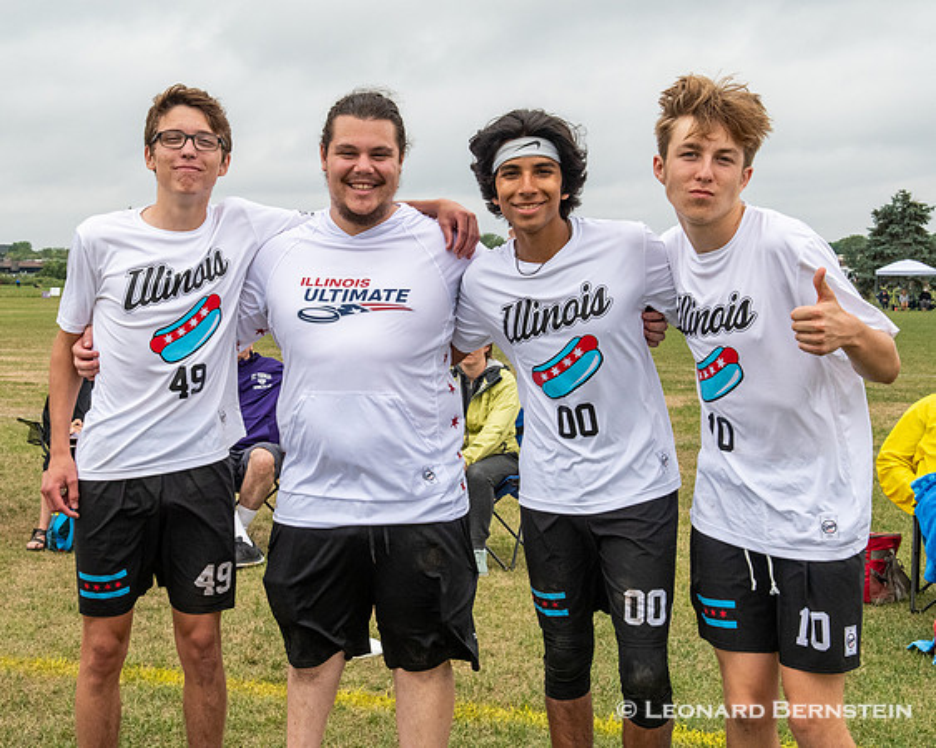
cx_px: 372
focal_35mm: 54
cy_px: 372
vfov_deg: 27.9
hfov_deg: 34.5
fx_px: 1504
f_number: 10
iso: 1600
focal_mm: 32
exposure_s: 1/640
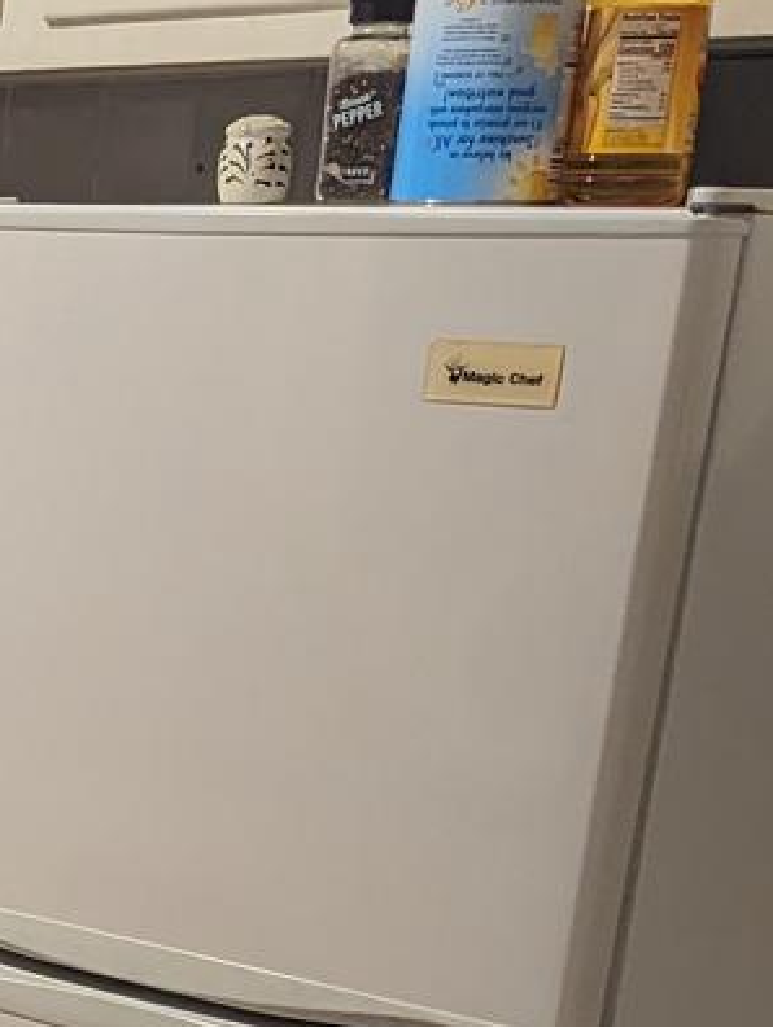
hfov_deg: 14.0
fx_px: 2763
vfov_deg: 20.1
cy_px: 1133
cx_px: -664
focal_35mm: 93
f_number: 1.85
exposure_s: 1/120
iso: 843
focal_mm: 6.81
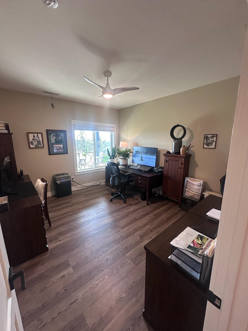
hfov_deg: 85.7
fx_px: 134
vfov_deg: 102.1
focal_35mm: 14
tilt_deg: -8.5
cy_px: 166
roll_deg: -0.9
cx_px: 124
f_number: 2.2
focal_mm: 2.22
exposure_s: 1/120
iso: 200
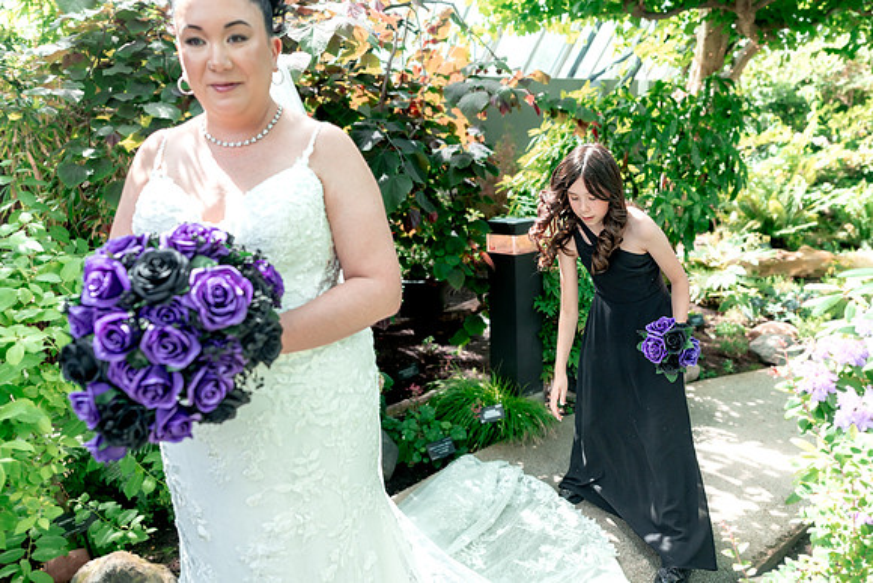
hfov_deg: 65.5
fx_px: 679
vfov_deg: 46.4
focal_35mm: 28
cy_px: 292
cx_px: 436
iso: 125
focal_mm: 28
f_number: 2.8
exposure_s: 1/400
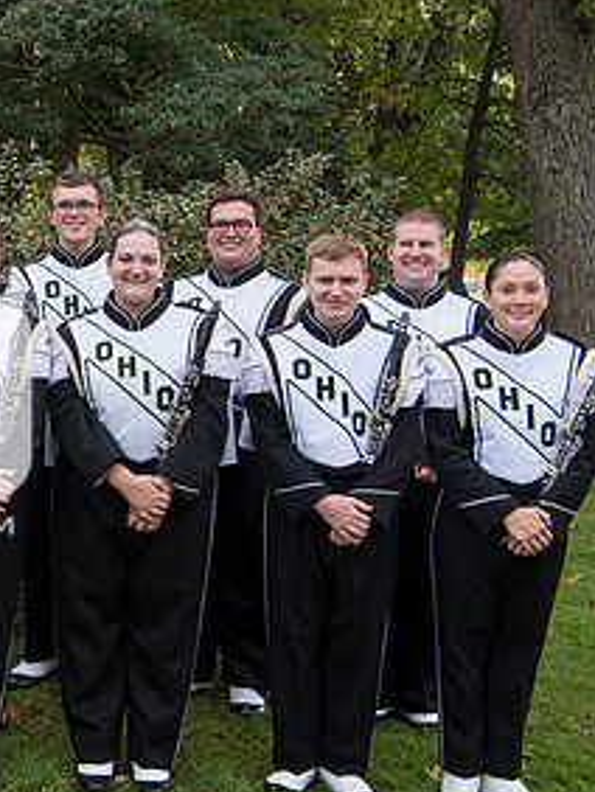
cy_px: 368
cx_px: -230
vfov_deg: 27.7
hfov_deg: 19.1
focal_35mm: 70
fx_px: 1602
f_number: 8
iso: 500
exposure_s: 1/320
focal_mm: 32
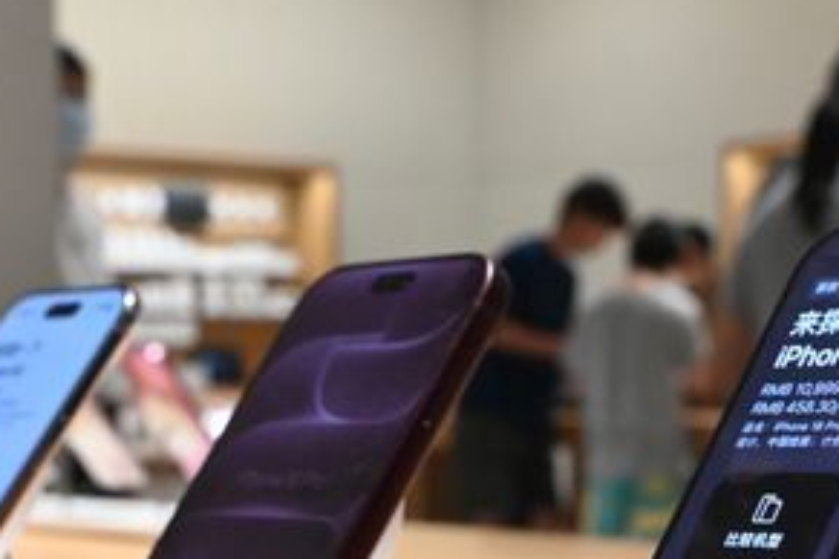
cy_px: 595
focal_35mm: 95
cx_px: 418
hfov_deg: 21.5
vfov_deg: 14.1
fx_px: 2214
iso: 3600
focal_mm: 27
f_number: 6.3
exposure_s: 1/125
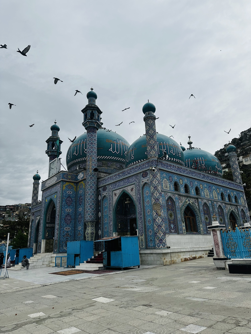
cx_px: 126
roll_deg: -0.3
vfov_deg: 71.6
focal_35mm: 24
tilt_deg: +19.1
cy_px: 167
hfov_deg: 56.8
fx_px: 232
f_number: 1.78
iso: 80
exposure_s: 1/10753
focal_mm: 6.86
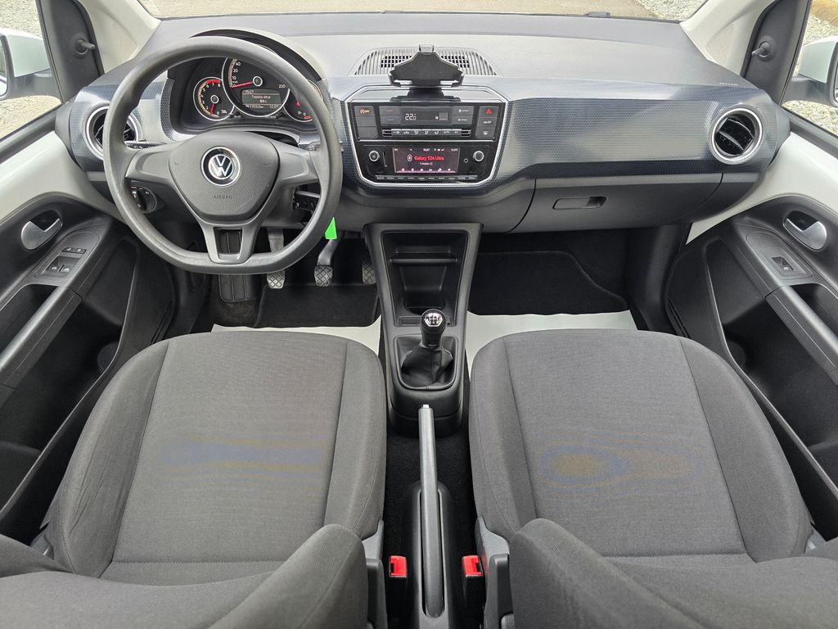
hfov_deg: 73.9
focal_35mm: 23
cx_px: 419
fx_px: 557
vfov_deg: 58.9
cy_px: 314
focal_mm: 6.3
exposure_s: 1/180
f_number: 1.7
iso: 250
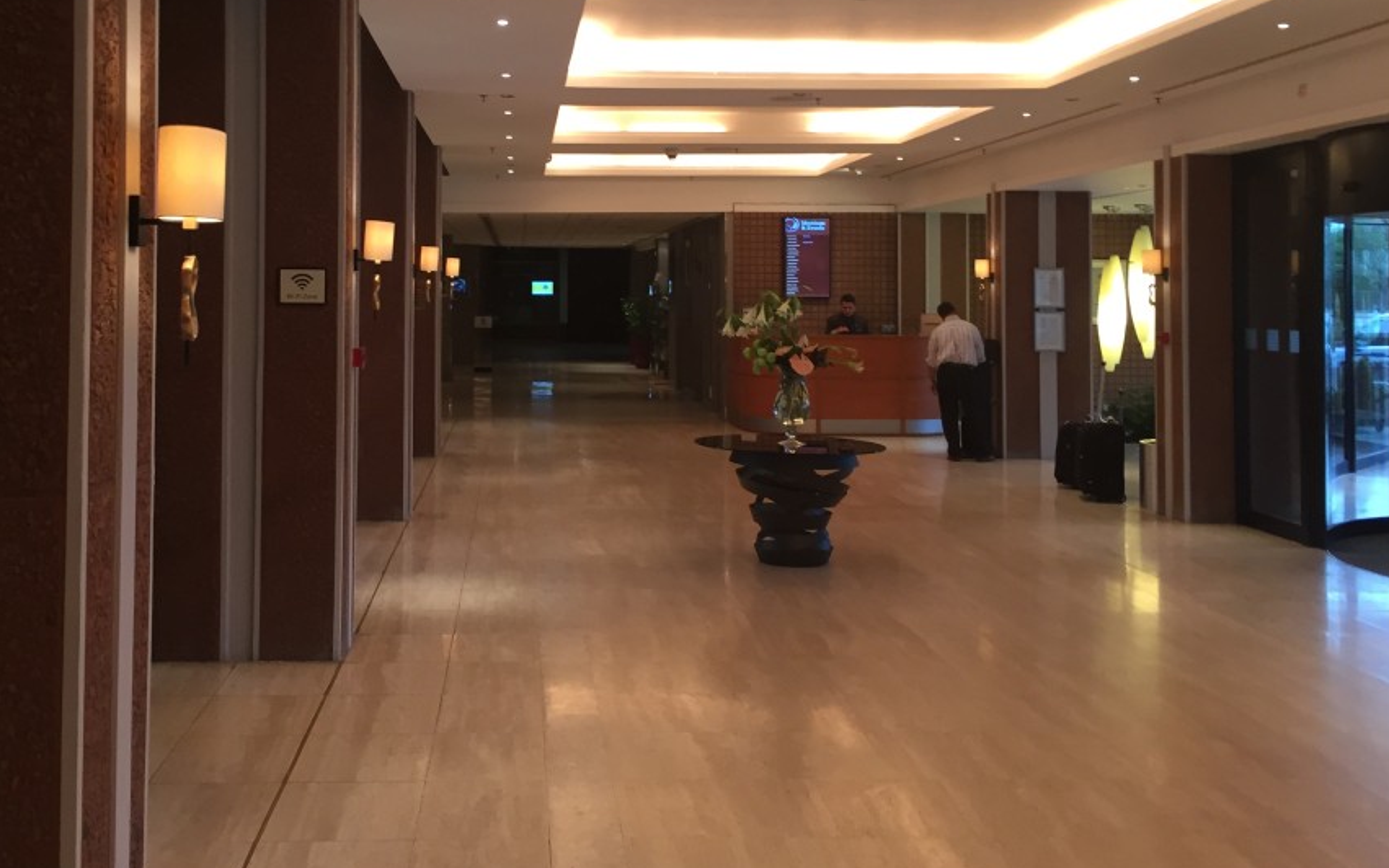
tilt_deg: -1.1
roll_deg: -0.1
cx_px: 568
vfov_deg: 34.0
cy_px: 263
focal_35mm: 37
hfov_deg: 52.4
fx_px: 1401
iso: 80
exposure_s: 1/30
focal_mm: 4.15
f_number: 2.2
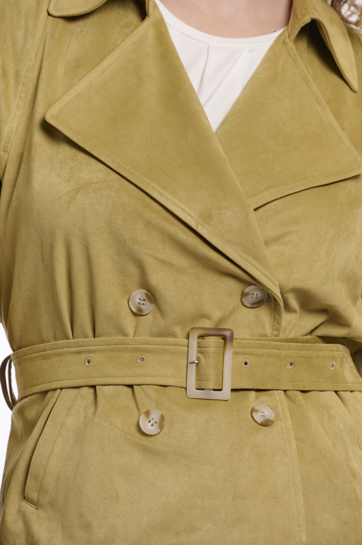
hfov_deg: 6.9
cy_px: 272
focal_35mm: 200
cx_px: 181
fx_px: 3021
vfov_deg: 10.3
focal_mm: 200
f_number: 8
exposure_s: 1/160
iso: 125
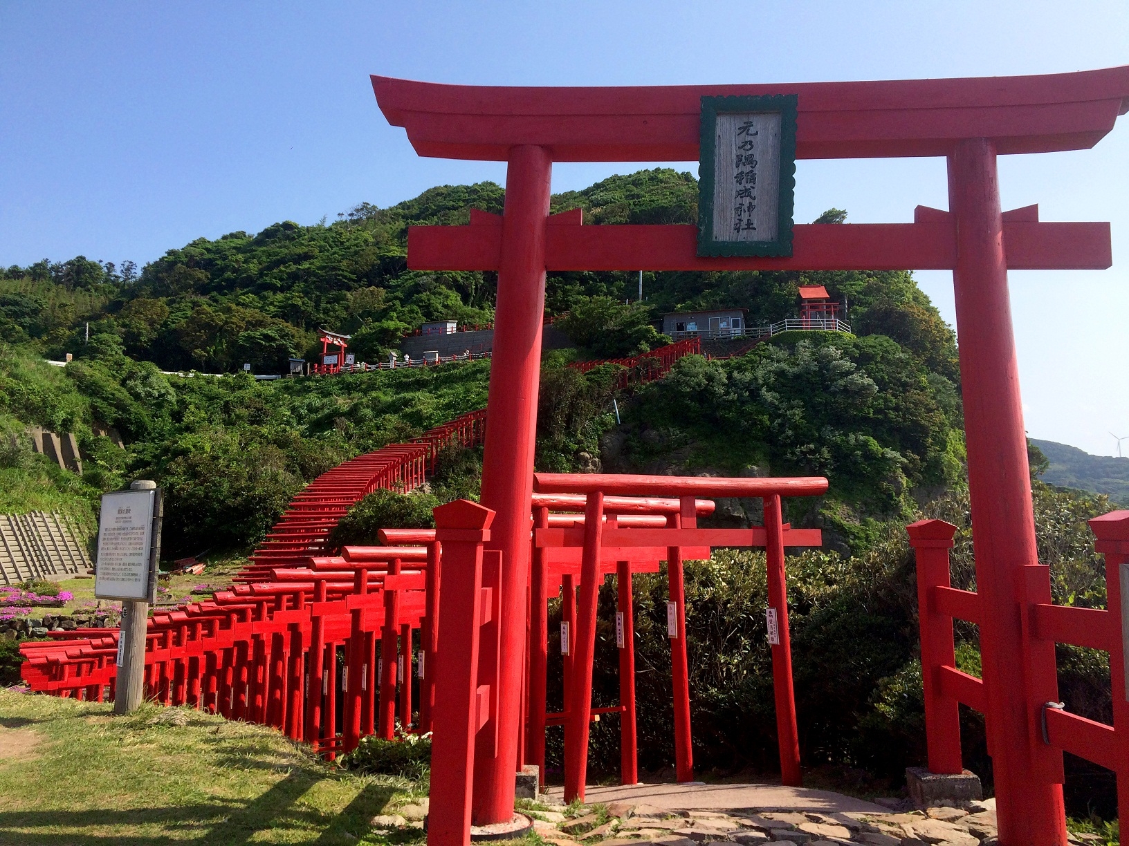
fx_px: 946
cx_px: 564
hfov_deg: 61.7
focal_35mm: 29
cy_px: 423
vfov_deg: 48.2
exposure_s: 1/1709
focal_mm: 4.15
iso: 32
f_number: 2.2
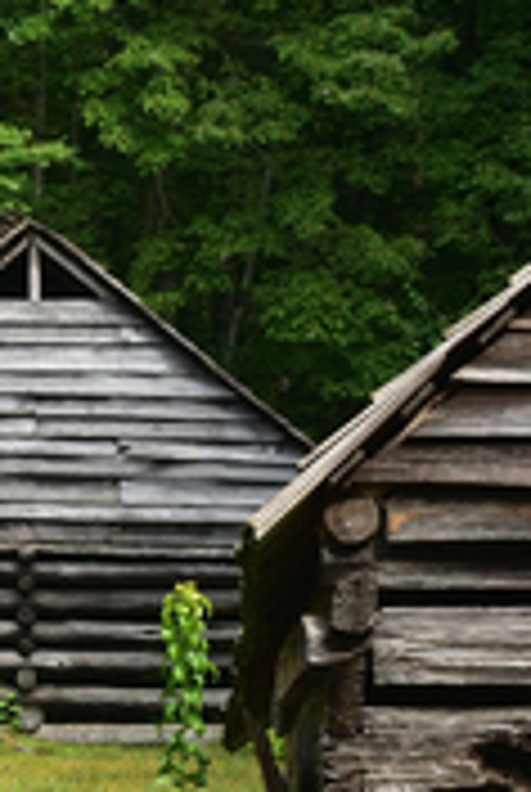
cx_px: 101
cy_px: 688
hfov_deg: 6.0
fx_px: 5068
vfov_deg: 8.9
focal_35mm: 230
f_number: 14
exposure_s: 1/30
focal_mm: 52
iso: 400
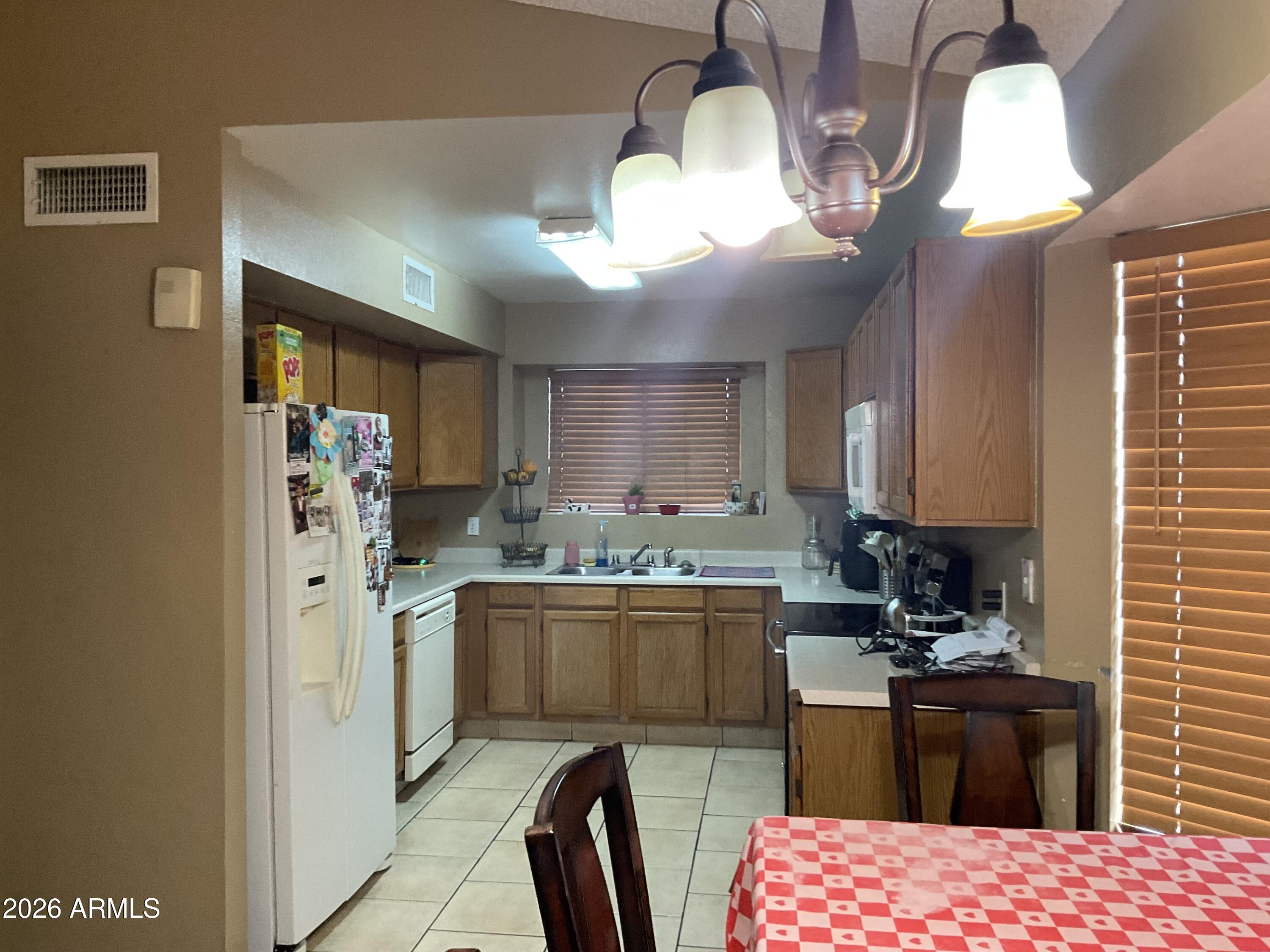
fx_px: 1064
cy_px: 476
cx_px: 635
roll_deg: +0.0
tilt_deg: -2.1
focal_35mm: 29
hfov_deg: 61.7
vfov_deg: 48.2
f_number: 1.8
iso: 200
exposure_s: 1/60
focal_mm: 3
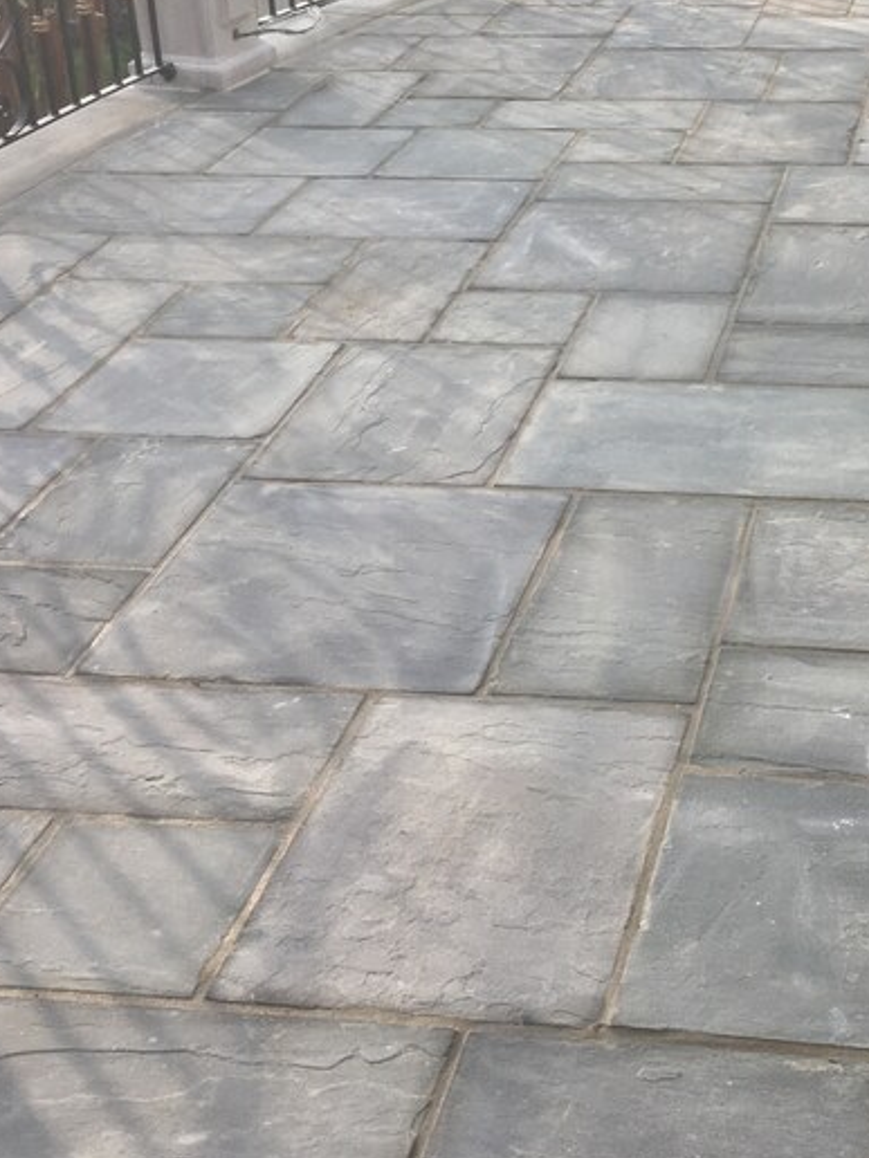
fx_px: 1807
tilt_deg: -24.5
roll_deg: +1.8
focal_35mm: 54
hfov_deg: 26.4
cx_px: 721
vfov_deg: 35.2
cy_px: 379
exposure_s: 1/409
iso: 25
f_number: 2.2
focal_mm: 4.15
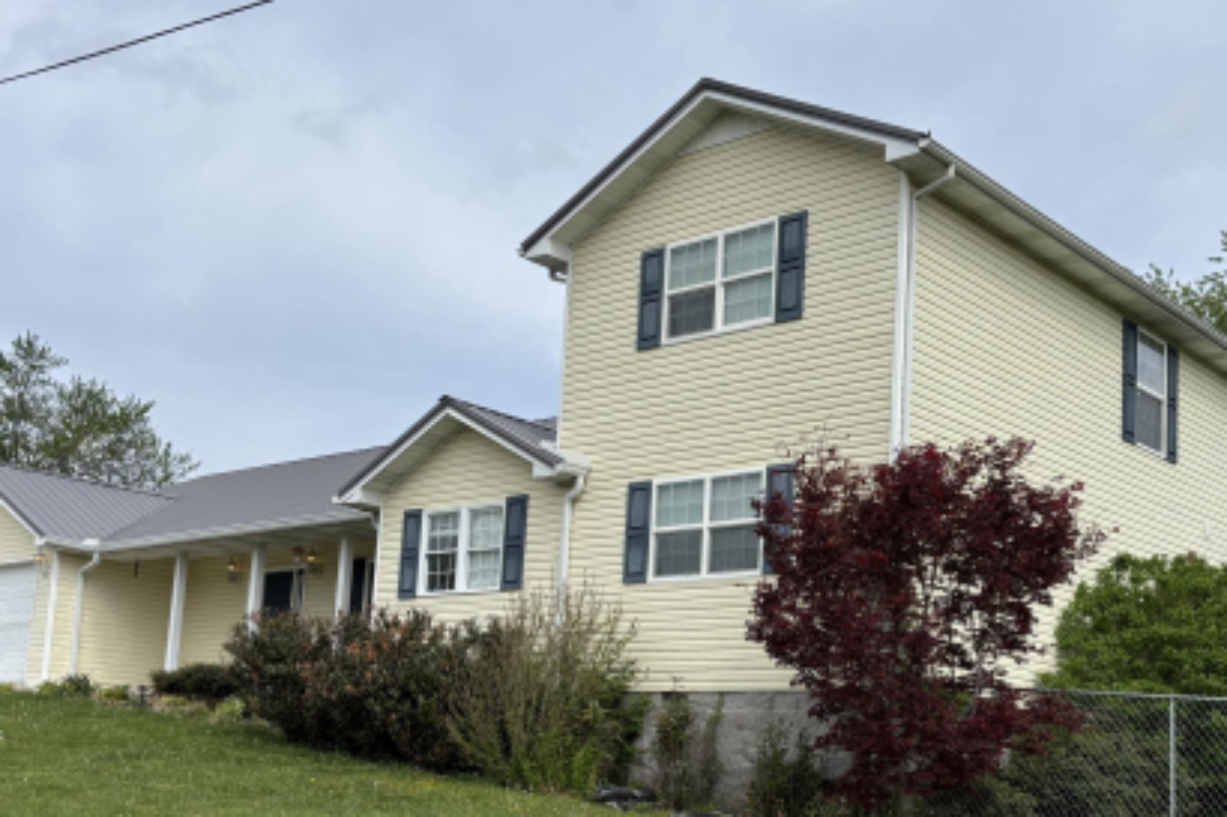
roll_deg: -3.0
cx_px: 735
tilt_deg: +7.2
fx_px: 1499
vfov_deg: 30.2
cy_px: 569
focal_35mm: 44
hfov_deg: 44.3
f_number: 1.6
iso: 50
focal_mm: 5.96
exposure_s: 1/5348
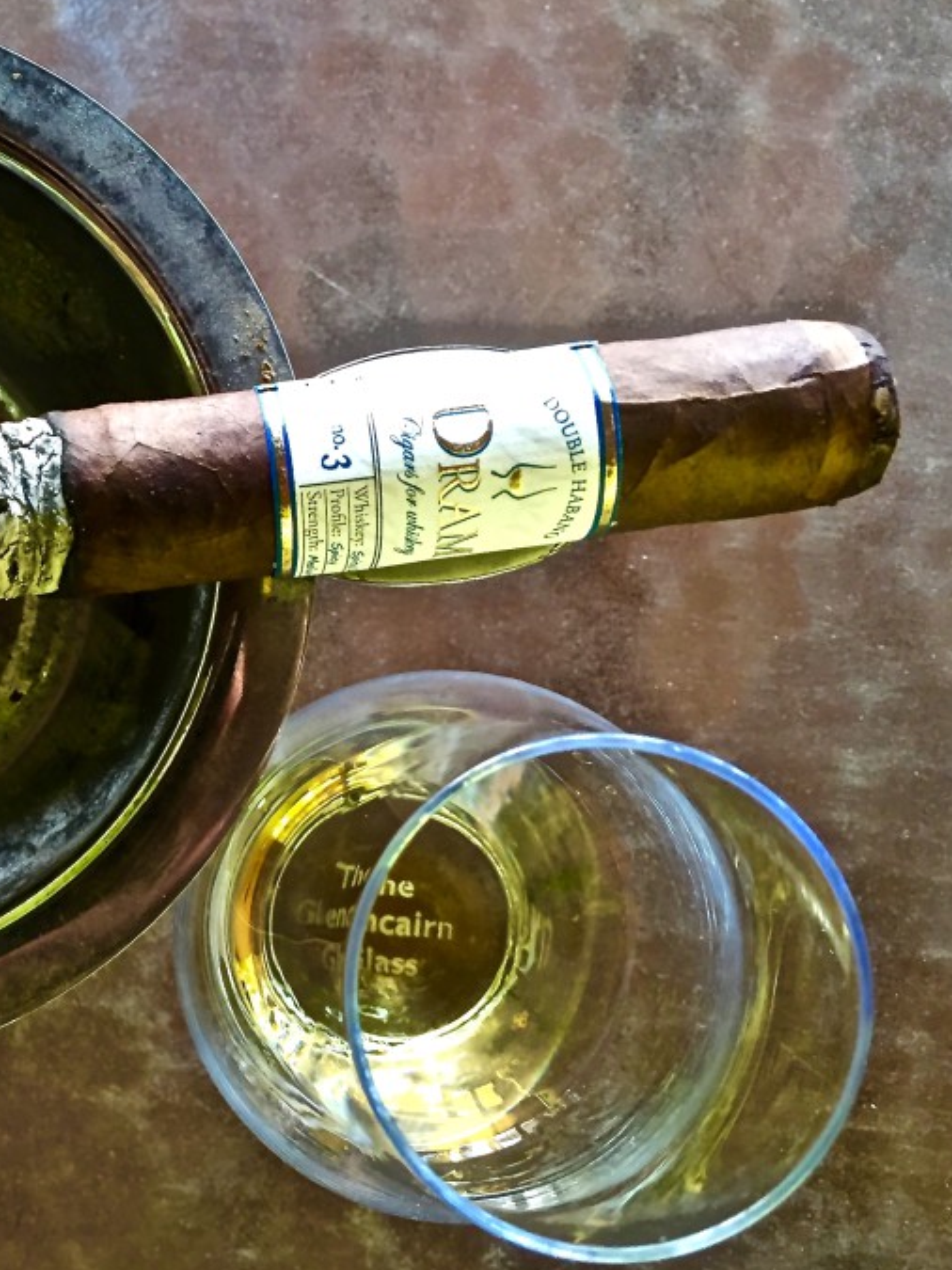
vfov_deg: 42.9
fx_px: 1614
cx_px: 68
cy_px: 709
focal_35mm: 44
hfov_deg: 31.1
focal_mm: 4.15
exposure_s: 1/30
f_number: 2.2
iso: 125
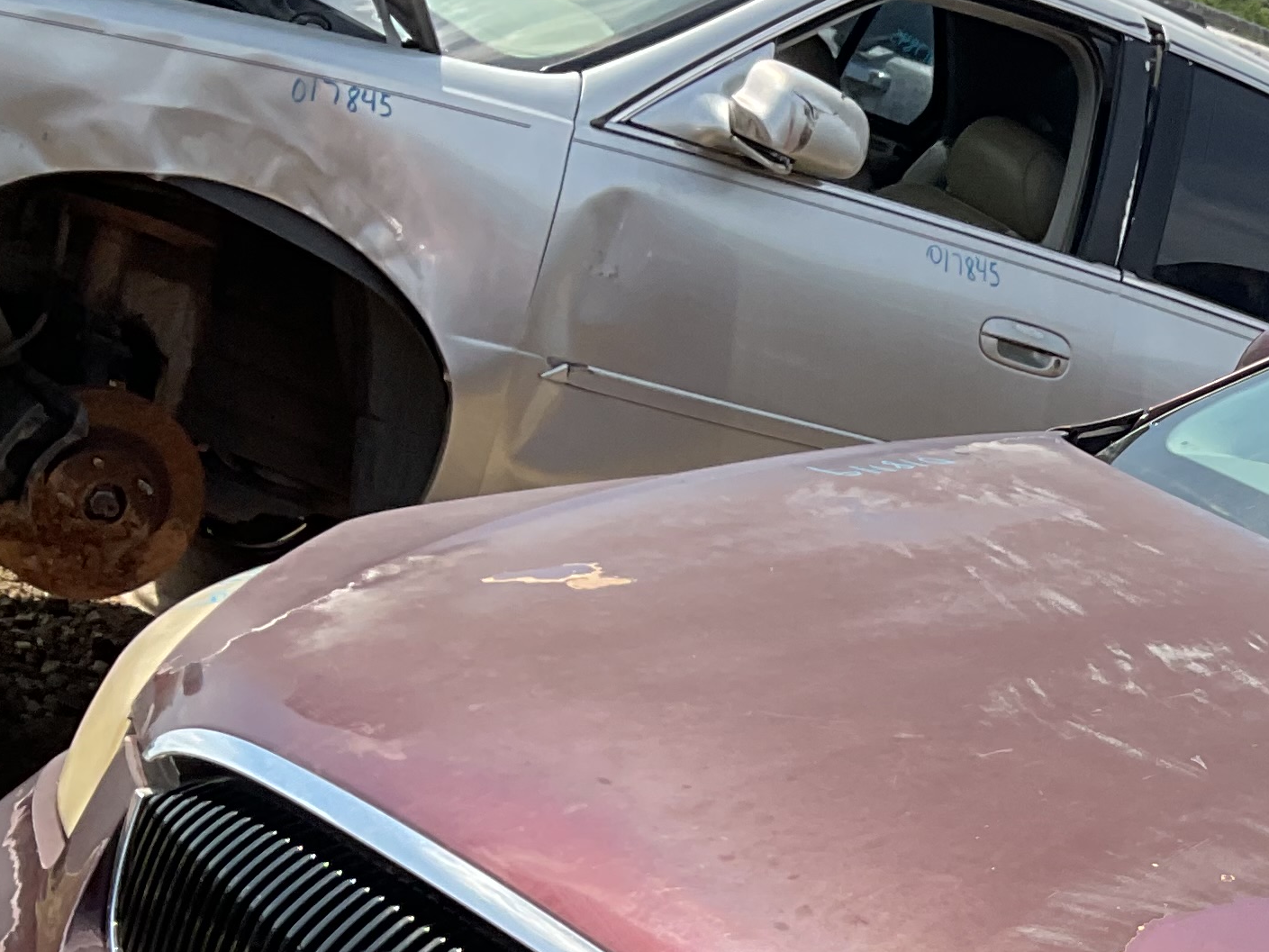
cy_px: 1165
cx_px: 1675
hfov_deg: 21.2
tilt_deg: -12.4
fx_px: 3043
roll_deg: -17.2
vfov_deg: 16.9
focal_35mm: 83
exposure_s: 1/1221
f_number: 1.8
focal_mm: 3
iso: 16
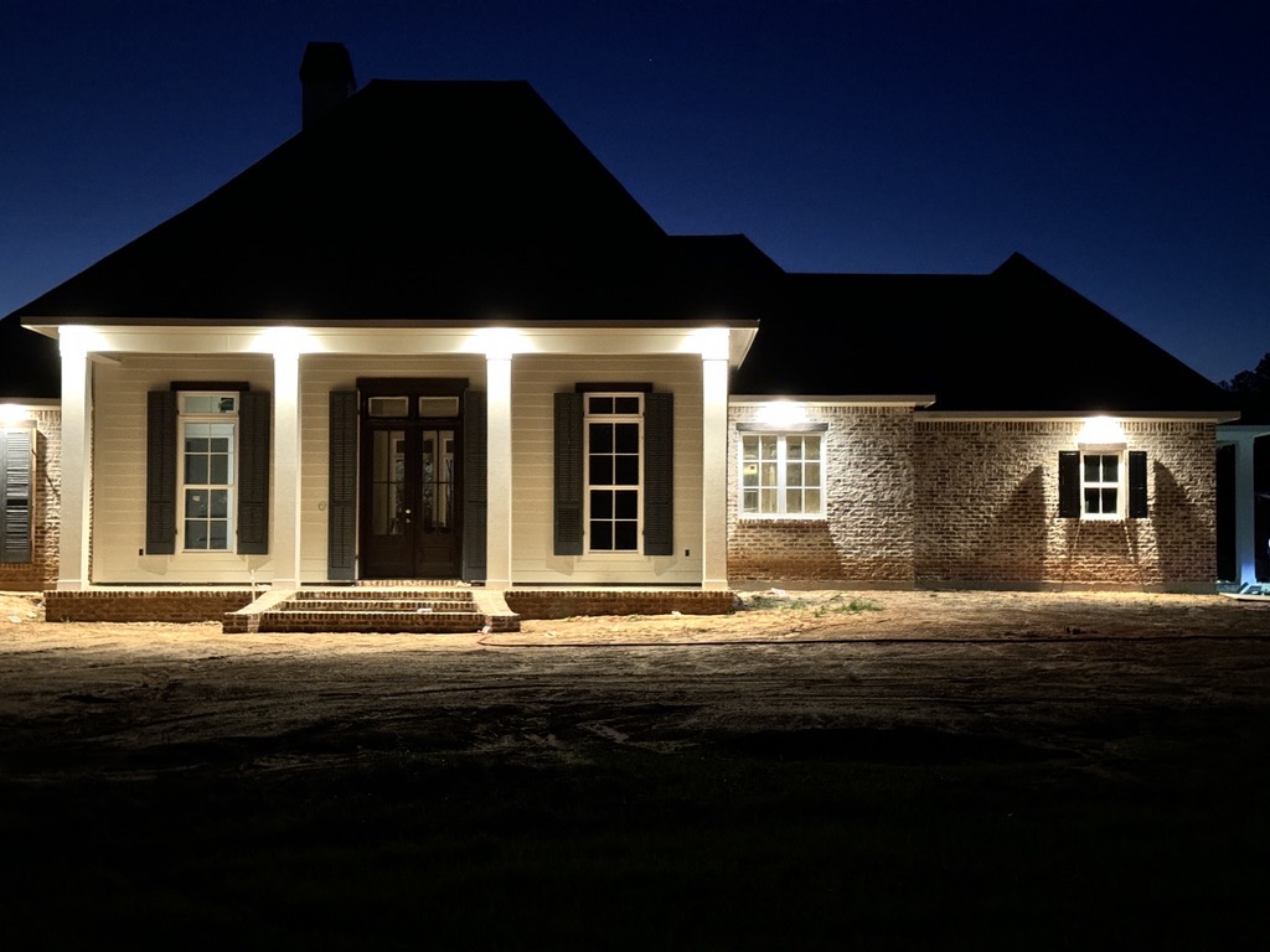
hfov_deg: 39.7
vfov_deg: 30.3
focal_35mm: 48
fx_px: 1761
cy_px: 476
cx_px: 635
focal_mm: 6.86
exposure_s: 1/15
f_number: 1.78
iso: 1000
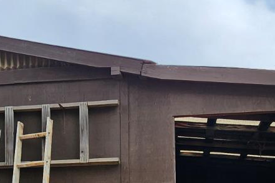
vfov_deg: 26.3
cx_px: 155
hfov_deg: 42.7
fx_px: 351
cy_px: 216
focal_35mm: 46
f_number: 2.2
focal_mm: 2.2
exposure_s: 1/754
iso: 50
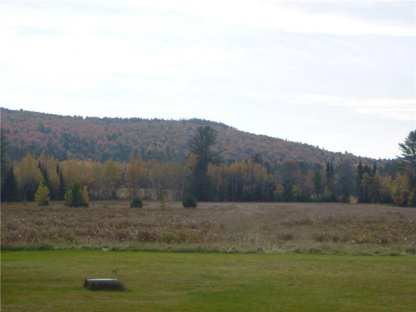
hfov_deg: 21.1
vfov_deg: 15.9
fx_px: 1118
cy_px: 156
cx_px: 208
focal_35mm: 93
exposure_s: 1/250
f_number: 5.7
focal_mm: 16.7
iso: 100
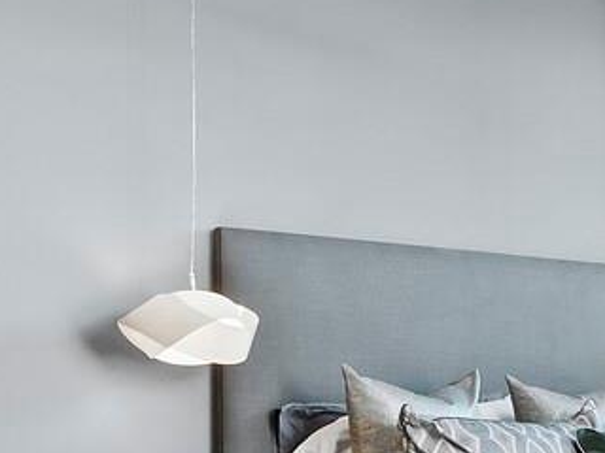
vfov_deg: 20.7
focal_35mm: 70
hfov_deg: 23.6
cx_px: 837
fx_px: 1223
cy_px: 380
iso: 400
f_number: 10
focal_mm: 7
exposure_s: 1/6
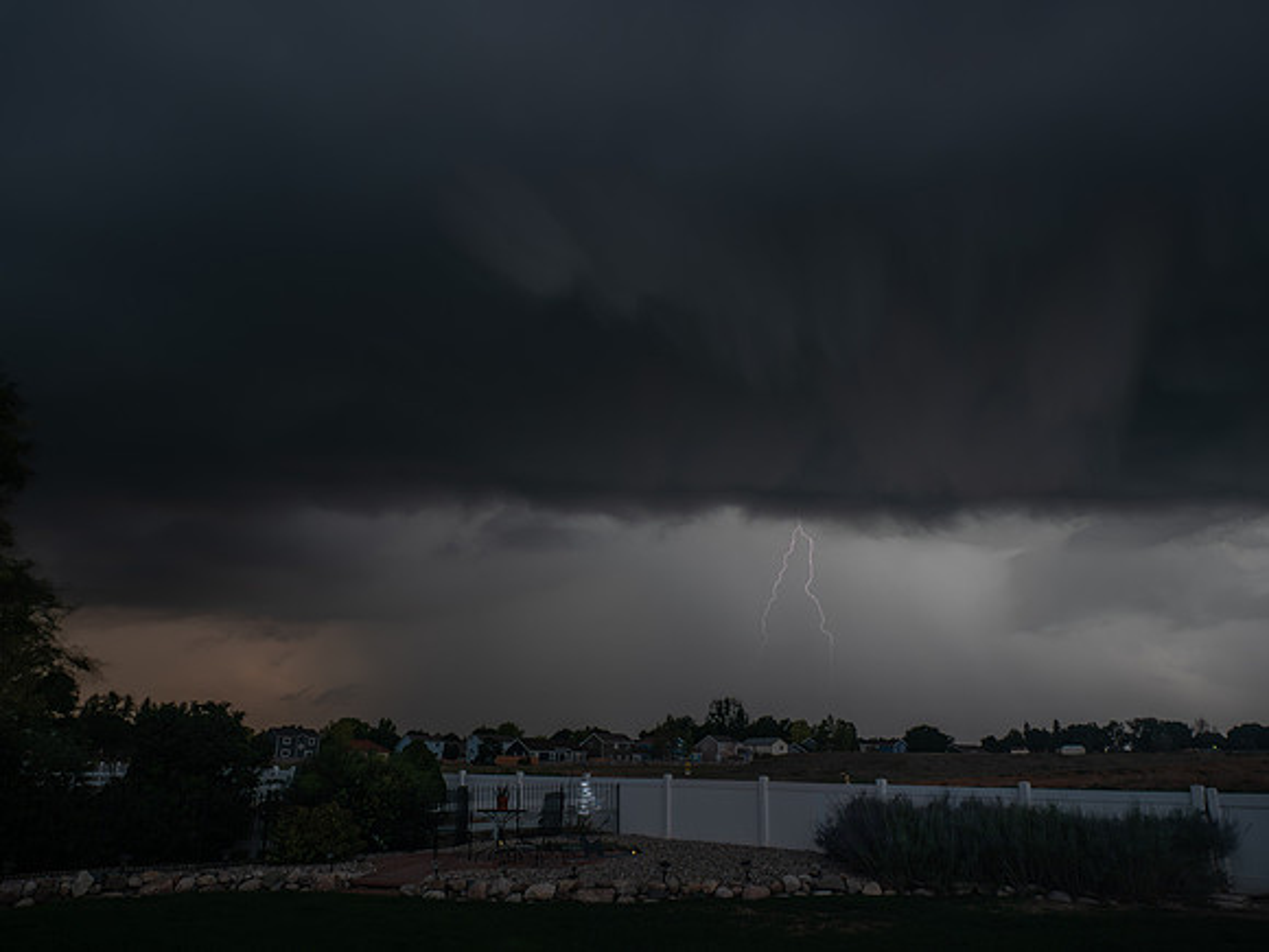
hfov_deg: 71.6
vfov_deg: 56.8
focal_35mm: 24
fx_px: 880
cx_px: 634
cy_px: 476
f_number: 5
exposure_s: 1
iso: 200
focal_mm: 12
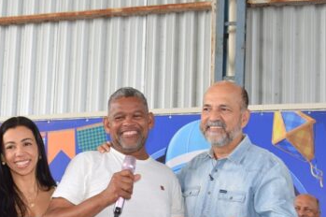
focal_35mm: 67
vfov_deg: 19.8
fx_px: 607
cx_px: 109
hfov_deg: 29.9
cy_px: 205
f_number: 5.6
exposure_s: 1/125
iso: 160
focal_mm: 21
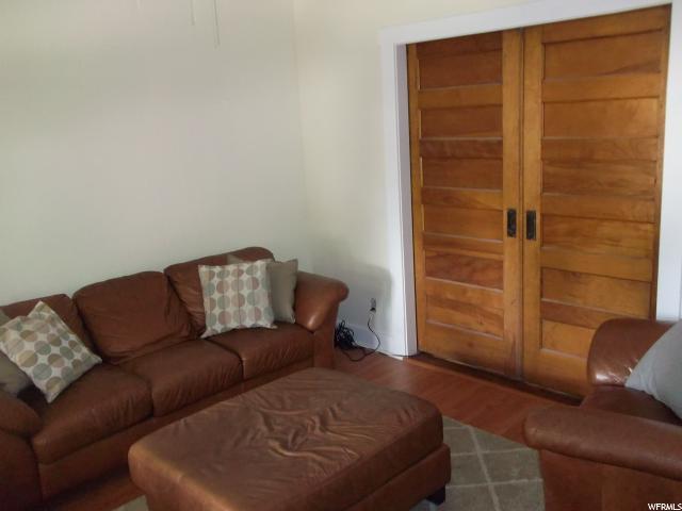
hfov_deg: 56.8
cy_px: 256
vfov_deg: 44.2
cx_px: 341
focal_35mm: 32
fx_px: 630
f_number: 2.9
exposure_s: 1/30
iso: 320
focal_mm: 5.7
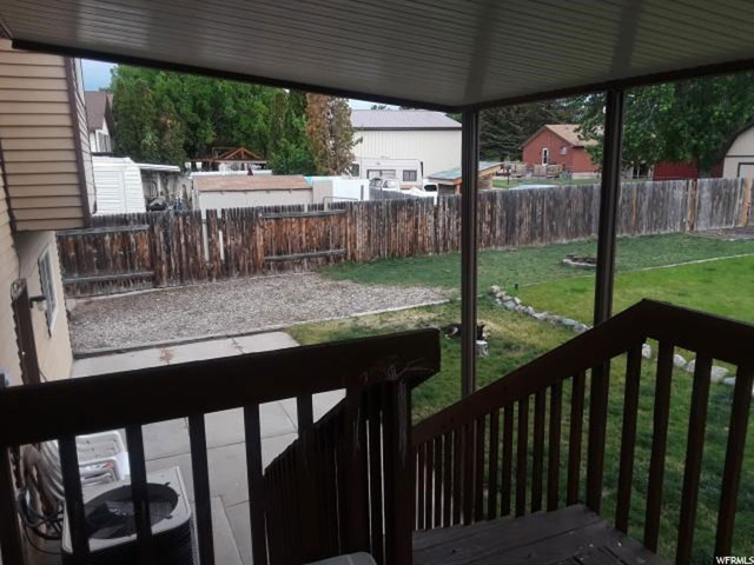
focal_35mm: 28
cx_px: 377
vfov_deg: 49.7
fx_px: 610
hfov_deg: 63.4
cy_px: 282
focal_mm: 2.9
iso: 40
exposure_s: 1/175
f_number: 1.9
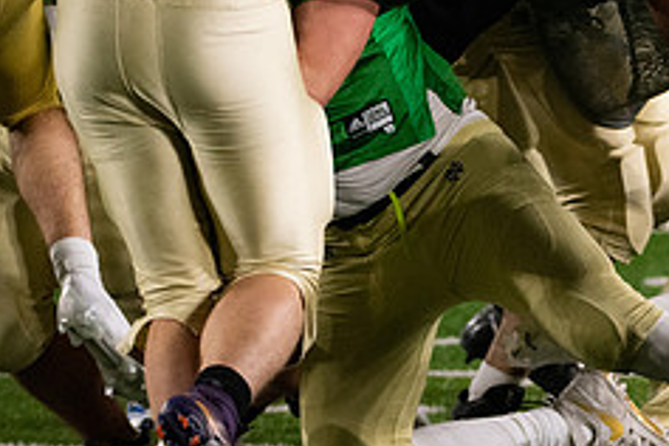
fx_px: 9105
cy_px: 354
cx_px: 697
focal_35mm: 490
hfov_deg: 4.2
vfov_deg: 2.8
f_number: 4
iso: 5000
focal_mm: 200
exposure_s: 1/500
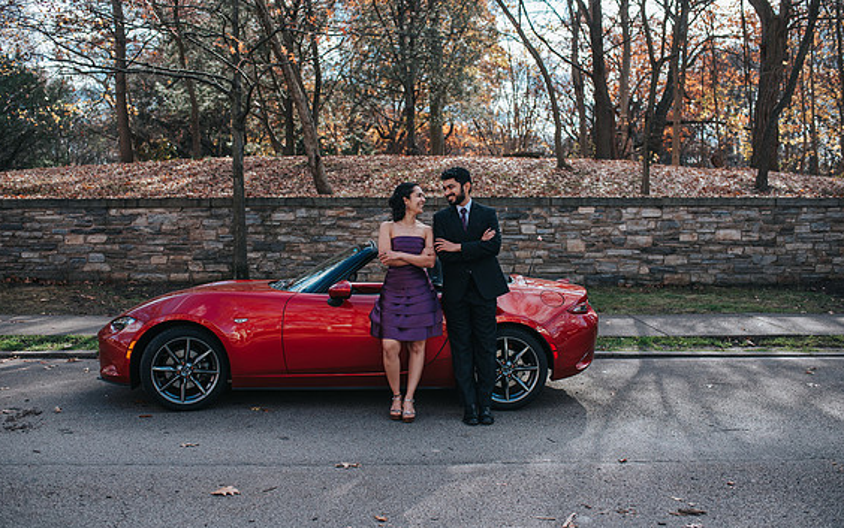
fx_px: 851
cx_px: 415
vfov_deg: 34.5
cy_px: 249
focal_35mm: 37
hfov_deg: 52.7
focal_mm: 35
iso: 280
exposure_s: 1/640
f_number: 3.2
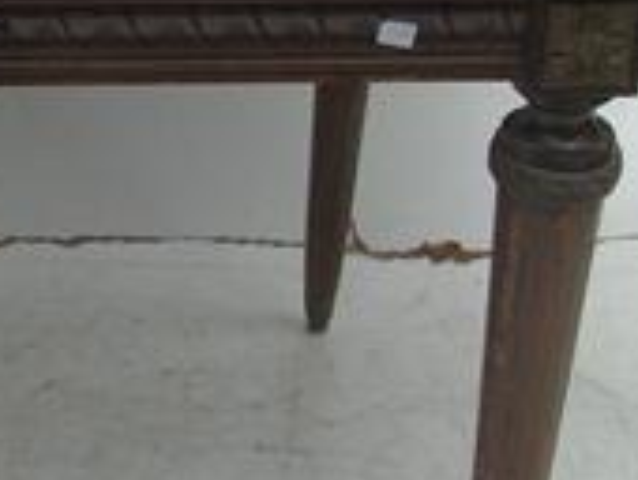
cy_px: 139
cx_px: -26
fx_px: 2639
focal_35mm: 143
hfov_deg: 13.6
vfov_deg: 10.4
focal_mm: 6.2
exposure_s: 1/640
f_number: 4.3
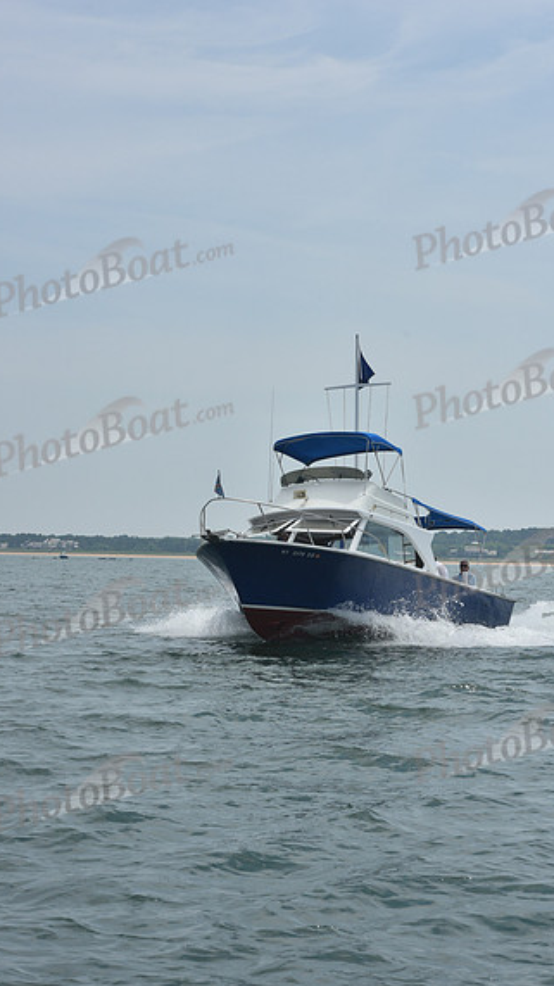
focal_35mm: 83
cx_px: 324
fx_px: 2169
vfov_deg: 25.6
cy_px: 499
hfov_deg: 14.6
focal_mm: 78
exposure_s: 1/1000
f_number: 11
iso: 250
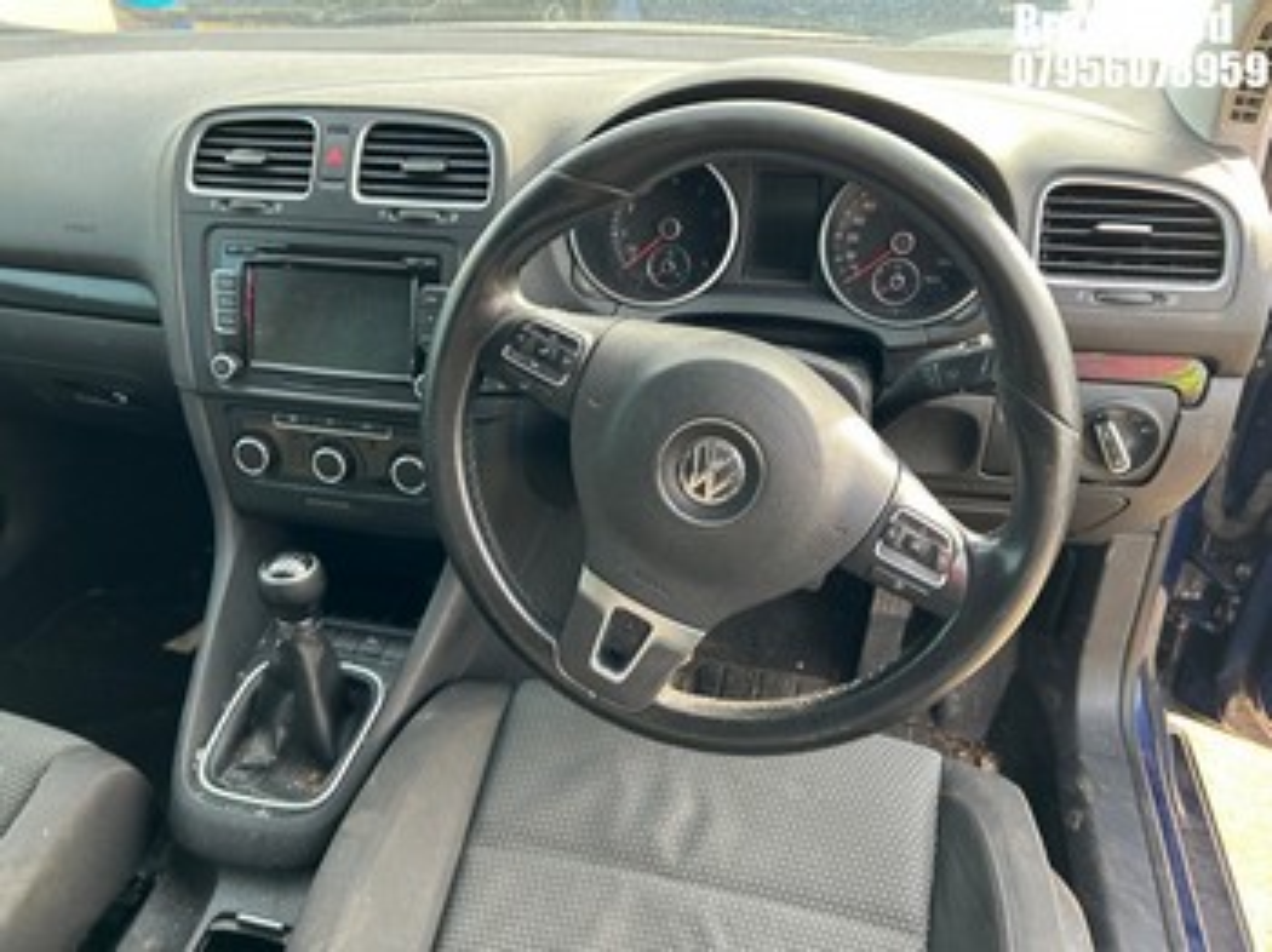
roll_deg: +1.7
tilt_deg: -26.3
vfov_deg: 53.0
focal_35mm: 26
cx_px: 636
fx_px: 955
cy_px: 476
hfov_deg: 67.3
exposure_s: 1/121
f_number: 1.5
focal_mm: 5.7
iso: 64
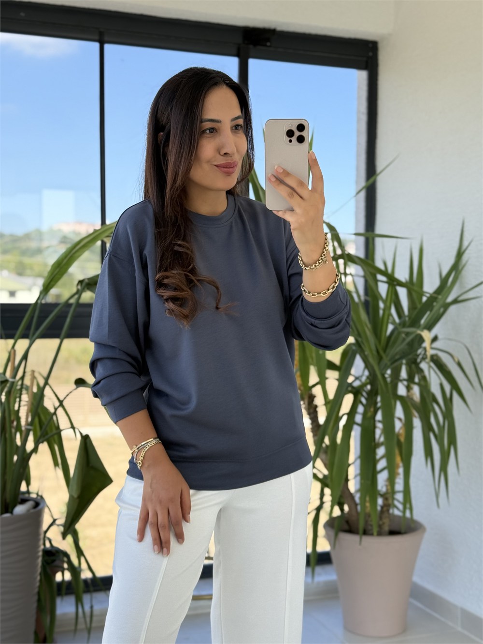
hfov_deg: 30.3
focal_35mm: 48
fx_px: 893
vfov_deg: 39.7
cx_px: 242
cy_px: 322
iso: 100
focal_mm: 6.76
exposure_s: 1/601
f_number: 1.78
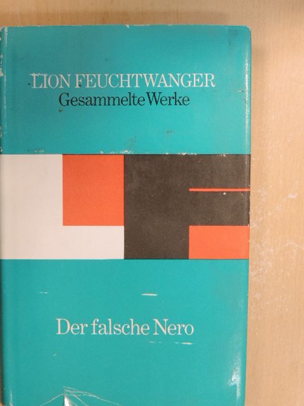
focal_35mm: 50
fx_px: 585
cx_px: 152
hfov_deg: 29.1
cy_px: 203
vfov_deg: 38.2
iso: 400
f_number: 3.6
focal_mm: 8.9
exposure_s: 1/15
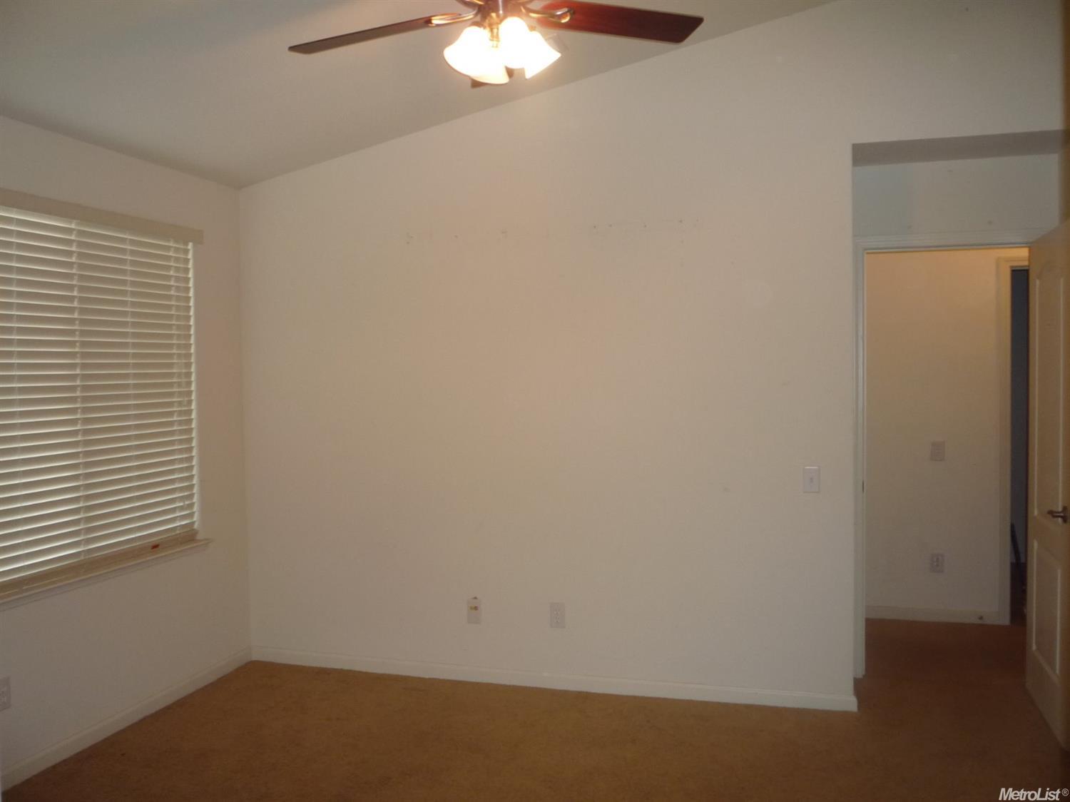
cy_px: 401
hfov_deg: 60.0
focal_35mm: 30
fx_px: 927
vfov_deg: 46.8
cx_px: 535
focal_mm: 5.2
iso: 200
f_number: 3.3
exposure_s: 1/30
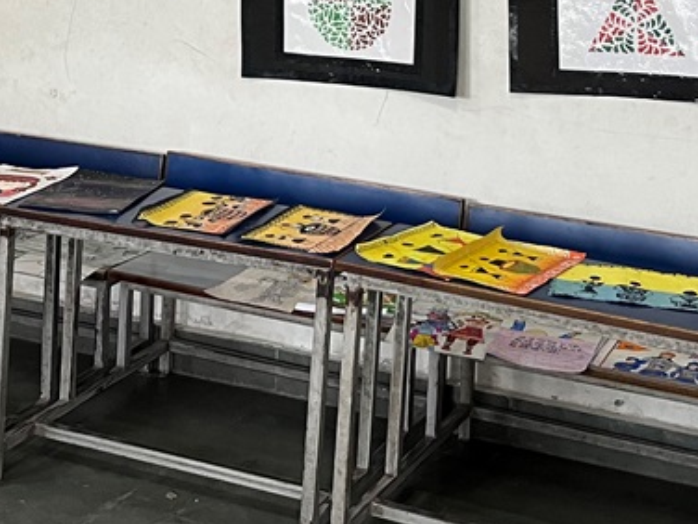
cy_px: -194
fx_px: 1573
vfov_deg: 17.5
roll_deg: -2.5
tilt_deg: -0.7
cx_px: 326
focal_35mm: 78
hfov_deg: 25.0
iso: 160
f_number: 1.6
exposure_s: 1/50
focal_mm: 5.1
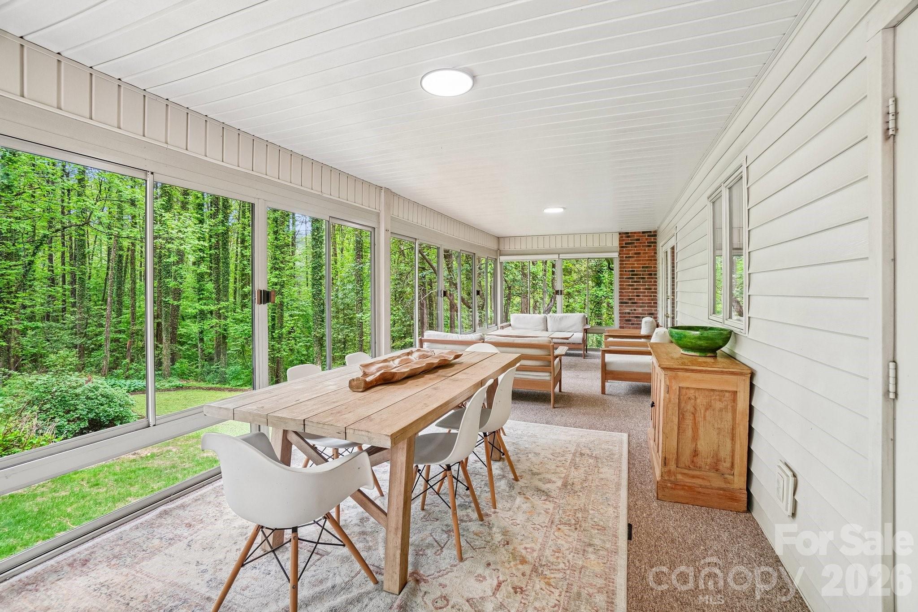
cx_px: 459
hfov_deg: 100.4
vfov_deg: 77.3
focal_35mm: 15
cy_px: 306
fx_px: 382
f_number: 8
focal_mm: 10
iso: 400
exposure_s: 1/15
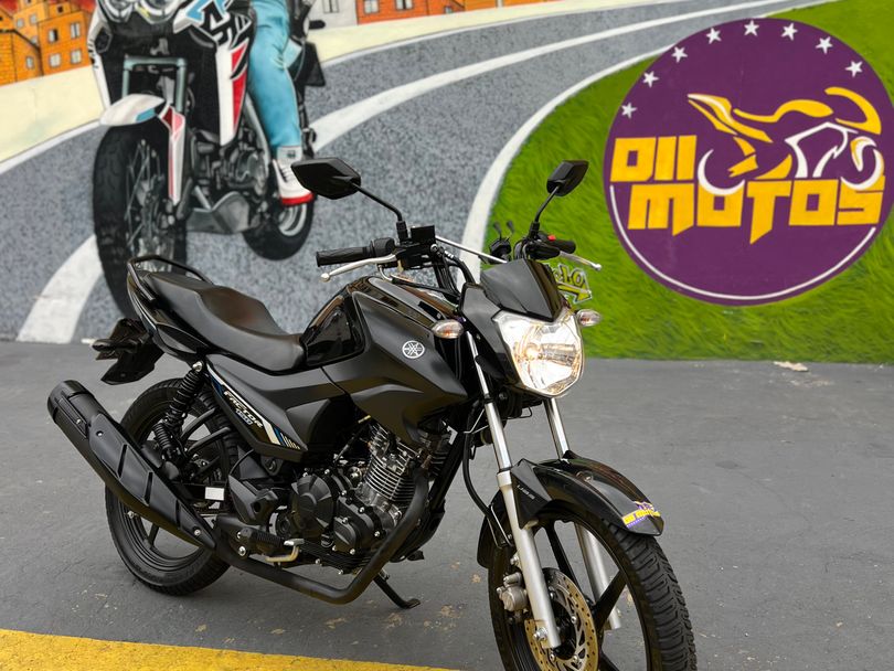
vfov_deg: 53.1
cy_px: 336
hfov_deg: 67.3
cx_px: 447
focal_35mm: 26
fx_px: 672
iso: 50
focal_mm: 5.7
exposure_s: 1/291
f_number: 1.5
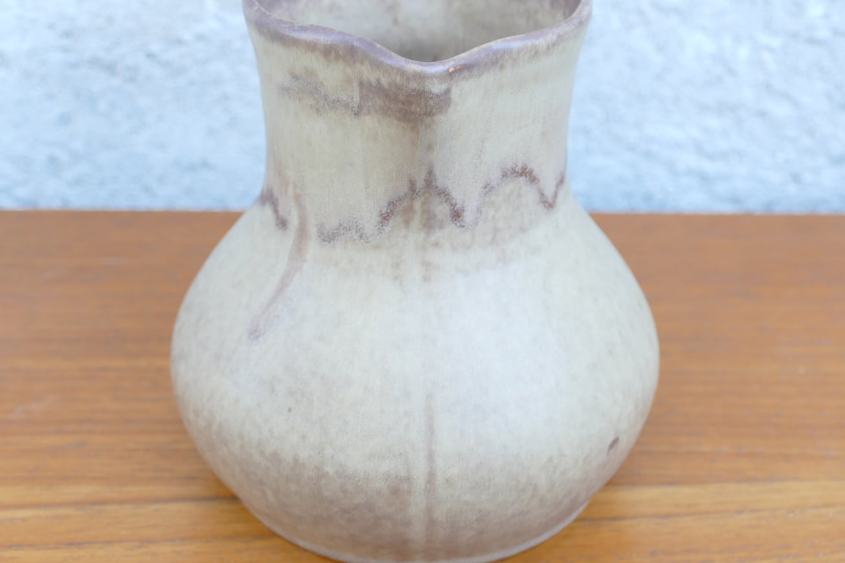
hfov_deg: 32.4
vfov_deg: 21.9
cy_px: 261
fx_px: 1455
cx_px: 462
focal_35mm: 62
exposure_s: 1/80
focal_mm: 18.17
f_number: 3.3
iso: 320
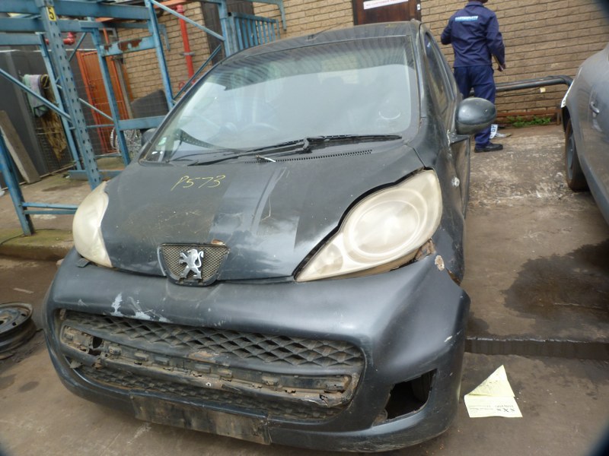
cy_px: 228
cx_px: 304
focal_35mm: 25
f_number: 4
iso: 80
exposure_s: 1/200
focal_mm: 4.5
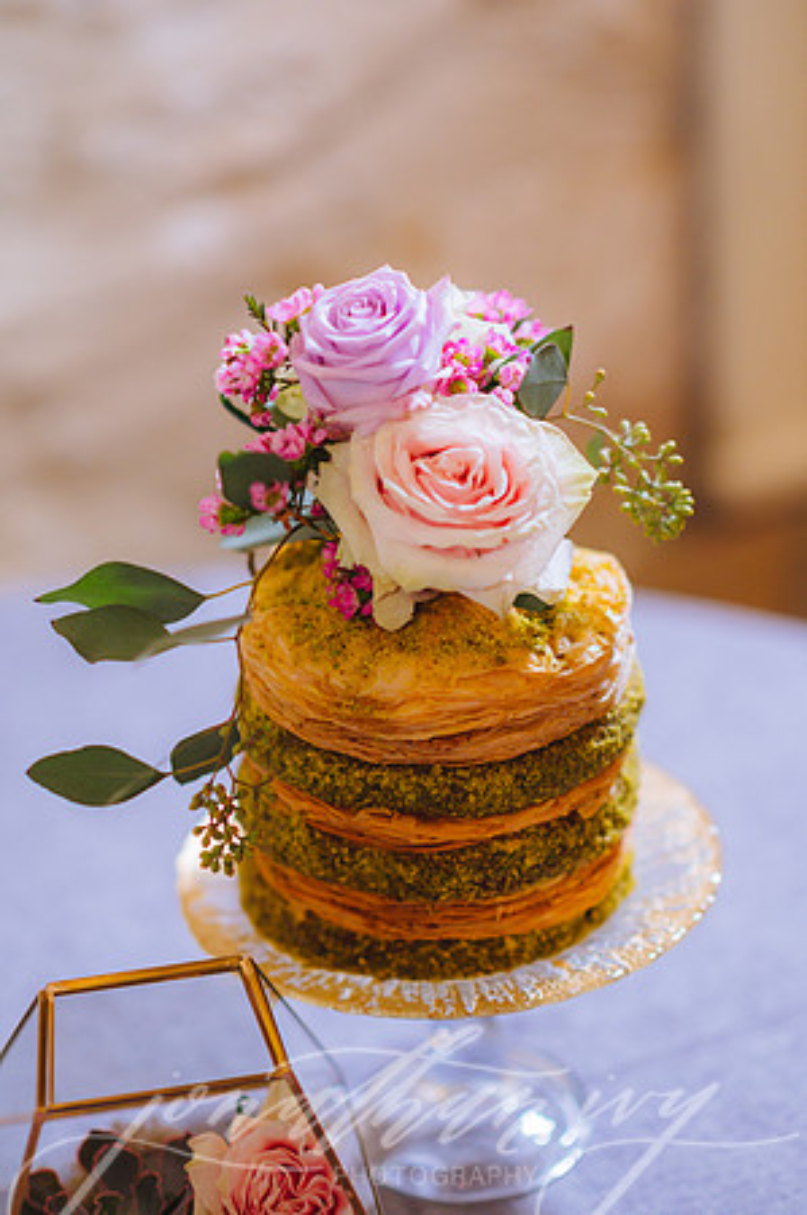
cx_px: 404
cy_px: 608
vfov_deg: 23.9
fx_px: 2865
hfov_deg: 16.0
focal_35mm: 85
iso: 1600
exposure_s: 1/100
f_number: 2
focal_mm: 85
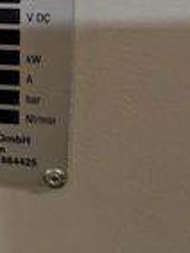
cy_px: -2
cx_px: -65
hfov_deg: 19.7
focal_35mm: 68
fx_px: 497
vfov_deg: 26.9
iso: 2318
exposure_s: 1/196
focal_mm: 6.81
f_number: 1.85
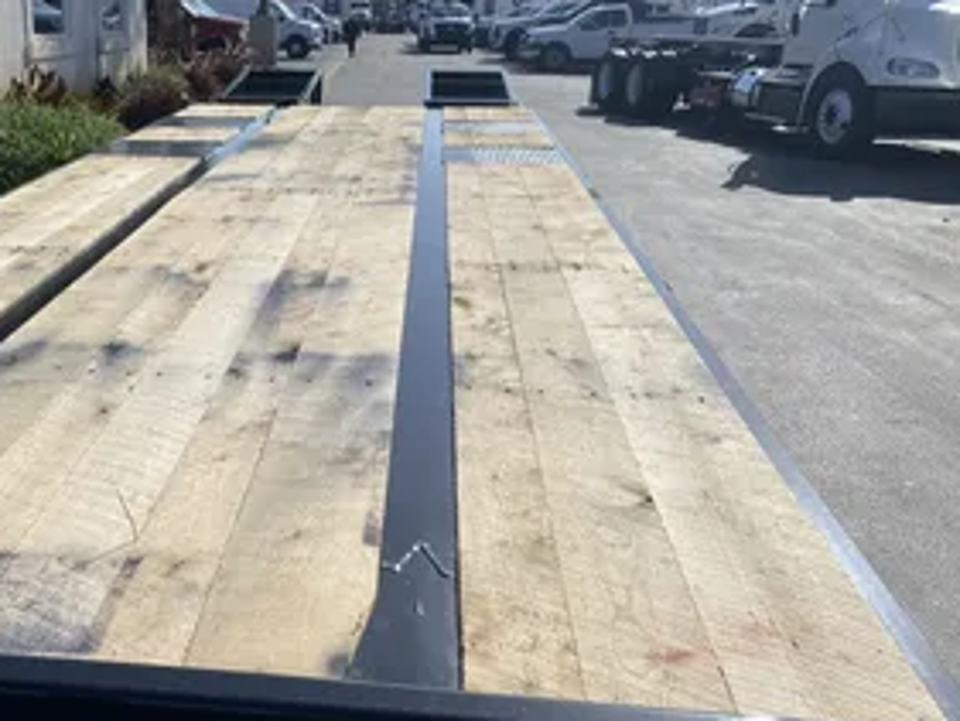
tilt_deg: -21.9
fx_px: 1027
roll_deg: -1.0
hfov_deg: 48.8
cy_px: 441
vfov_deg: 38.5
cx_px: 280
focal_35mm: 37
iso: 32
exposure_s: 1/5025
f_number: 1.8
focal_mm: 4.25
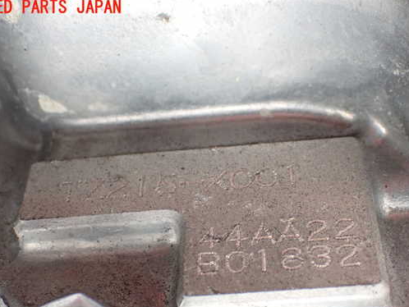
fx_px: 768
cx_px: 218
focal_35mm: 65
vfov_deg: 22.6
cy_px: 182
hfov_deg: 29.8
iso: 800
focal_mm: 9.65
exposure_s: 1/60
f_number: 3.3
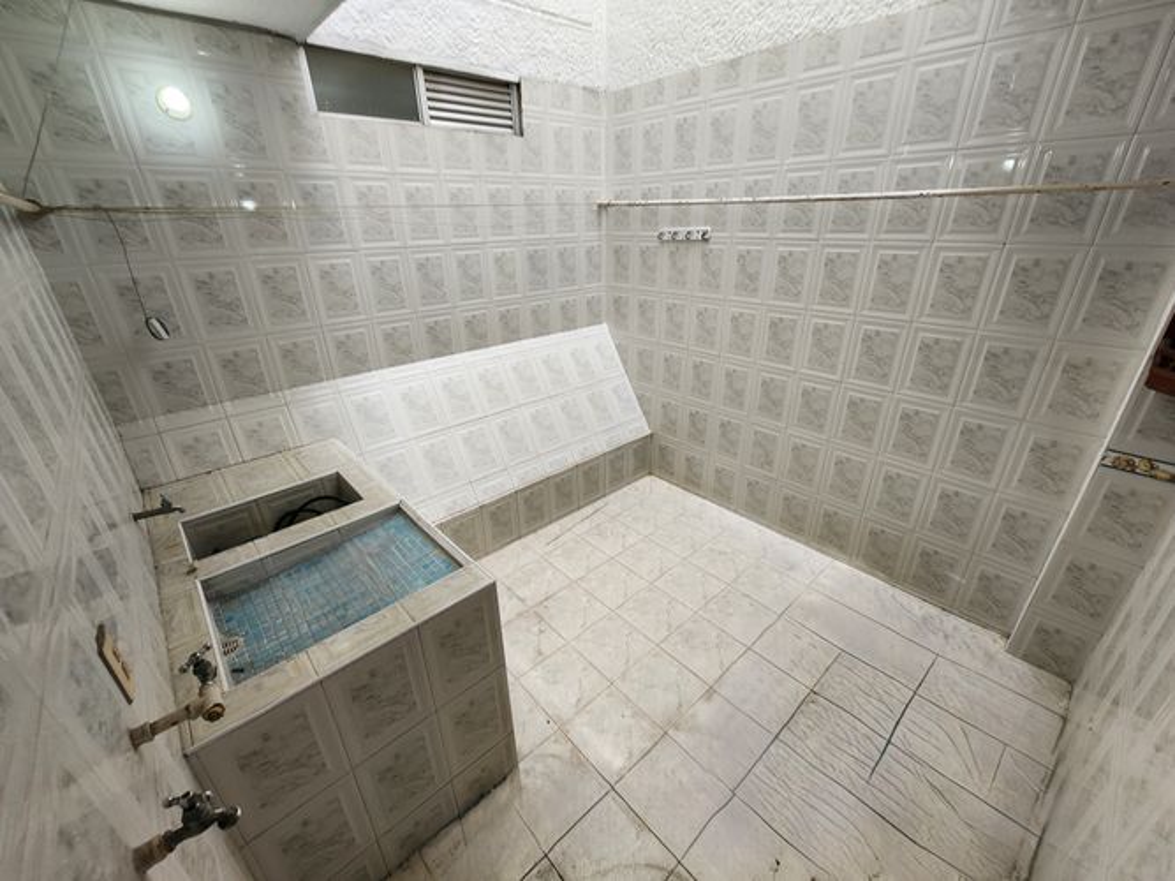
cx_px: 588
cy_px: 440
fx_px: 441
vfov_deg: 89.9
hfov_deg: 106.2
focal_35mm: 13
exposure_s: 1/60
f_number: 2.2
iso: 50
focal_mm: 2.2
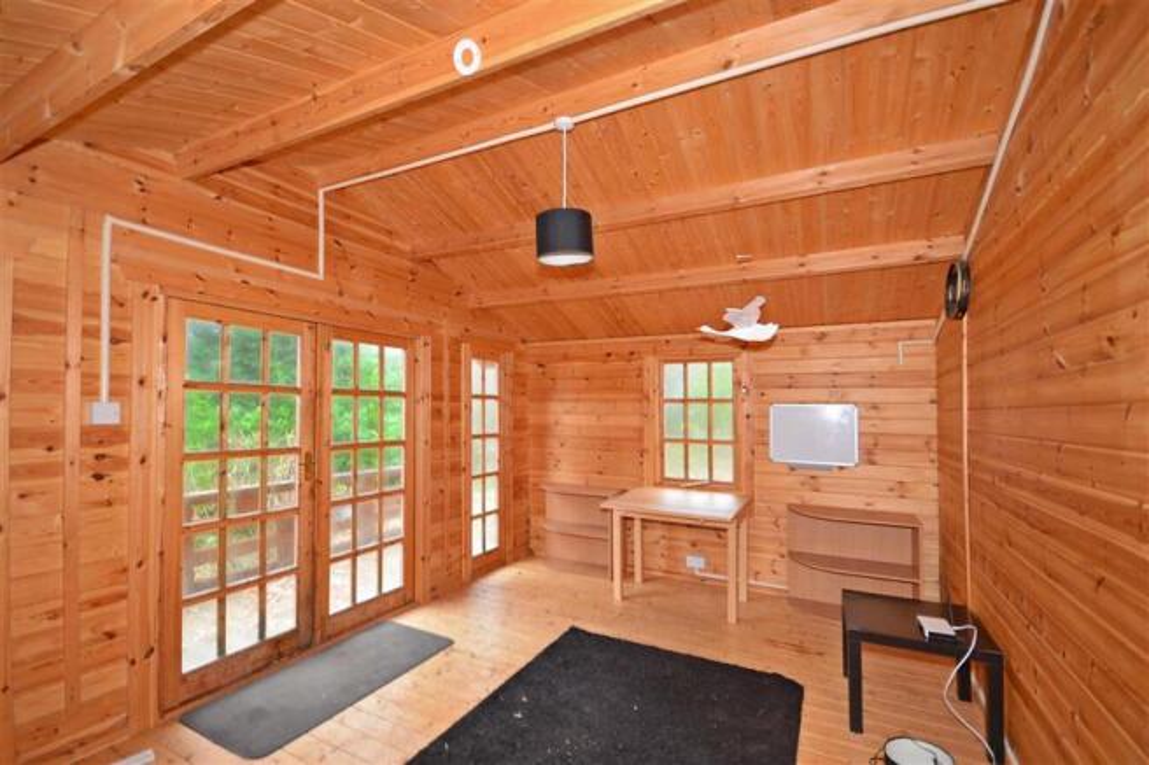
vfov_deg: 77.3
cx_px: 574
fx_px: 479
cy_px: 382
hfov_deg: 100.4
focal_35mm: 15
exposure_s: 1/2.5
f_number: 5
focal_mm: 10
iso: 200
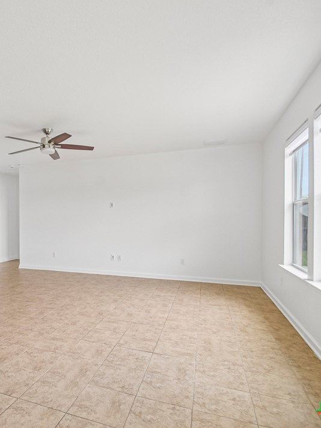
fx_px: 272
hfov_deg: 57.6
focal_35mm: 22
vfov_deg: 76.4
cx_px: 76
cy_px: 214
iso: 400
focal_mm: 10
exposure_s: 1/25
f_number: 8
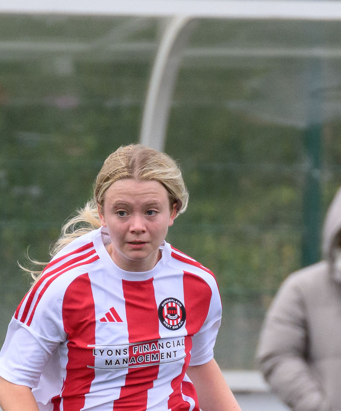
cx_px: 277
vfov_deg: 1.0
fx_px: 23336
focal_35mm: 1888
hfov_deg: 0.8
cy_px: 430
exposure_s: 1/1250
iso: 1250
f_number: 5.6
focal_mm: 400
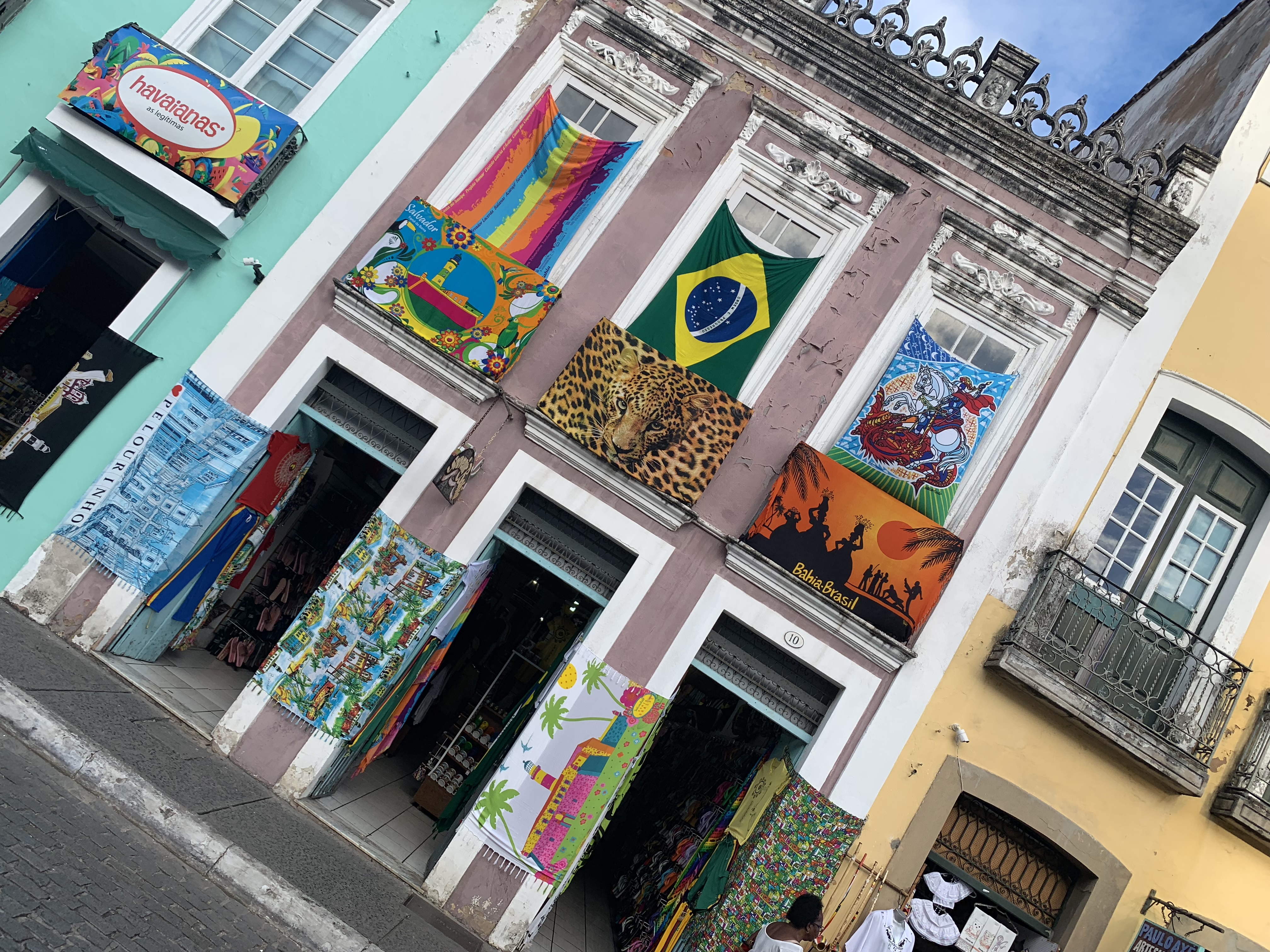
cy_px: 476
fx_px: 954
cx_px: 635
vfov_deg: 53.1
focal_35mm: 26
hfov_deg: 67.3
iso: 25
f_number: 1.8
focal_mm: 4.25
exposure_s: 1/620
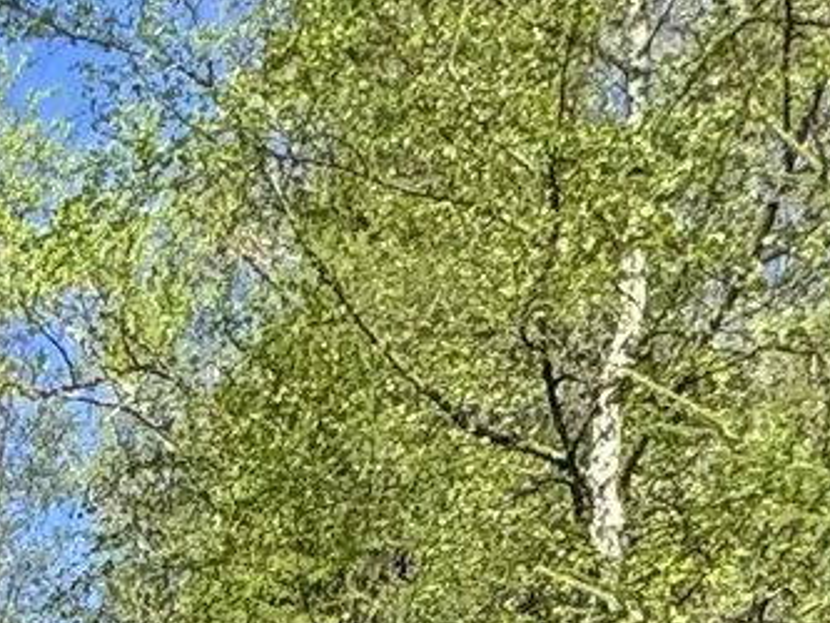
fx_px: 2423
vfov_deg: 11.5
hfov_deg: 16.2
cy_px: 1582
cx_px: -693
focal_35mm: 101
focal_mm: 2.22
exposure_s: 1/467
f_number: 2.2
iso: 40
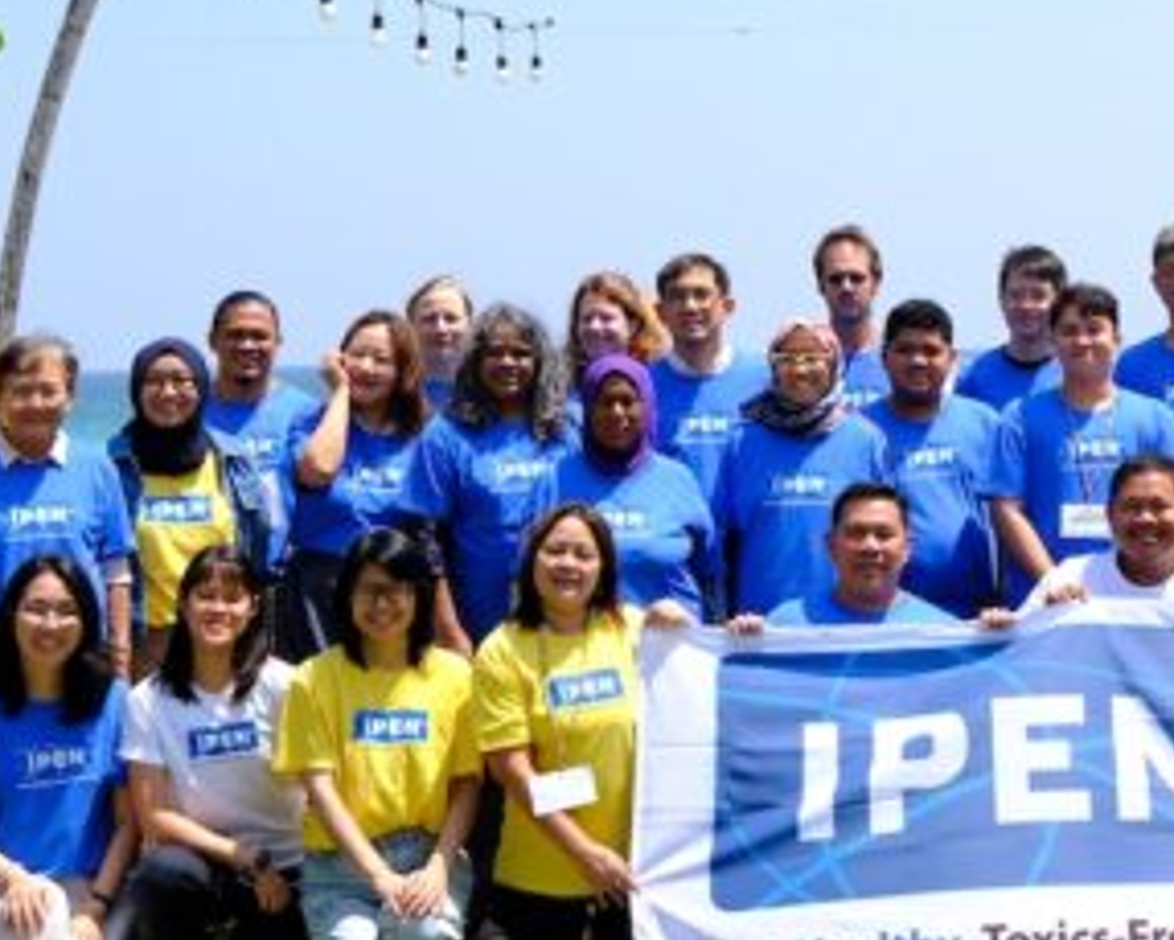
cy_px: 304
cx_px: 1032
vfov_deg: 18.9
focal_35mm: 81
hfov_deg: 23.0
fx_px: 2815
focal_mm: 21.2
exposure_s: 1/420
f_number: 5
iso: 125
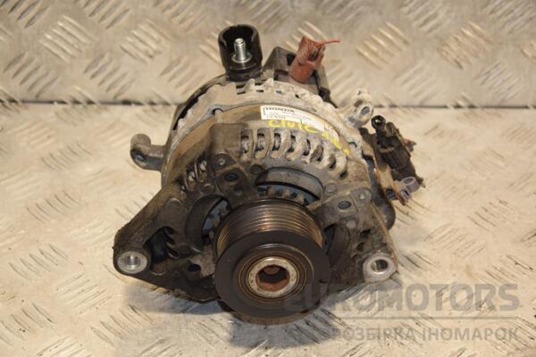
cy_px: 178
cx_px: 268
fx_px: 1385
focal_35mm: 93
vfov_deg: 14.7
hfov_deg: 21.9
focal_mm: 62
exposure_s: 1/125
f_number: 5.3
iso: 800
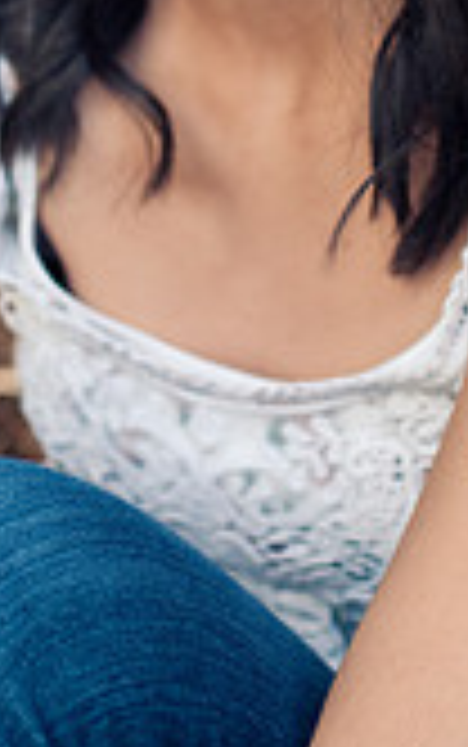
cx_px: 169
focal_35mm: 138
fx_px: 2811
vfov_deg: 14.6
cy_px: -194
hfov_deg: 9.5
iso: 200
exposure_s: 1/250
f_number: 3.2
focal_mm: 50
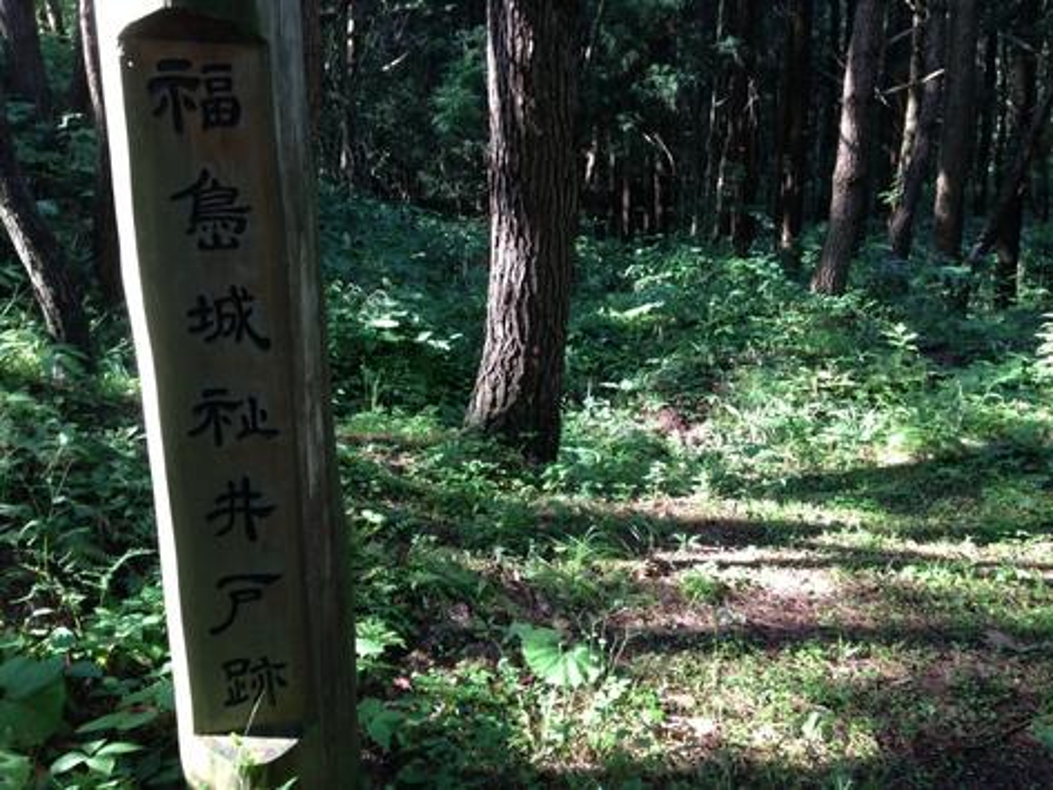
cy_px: 395
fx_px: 1004
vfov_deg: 43.0
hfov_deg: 55.3
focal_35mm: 33
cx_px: 526
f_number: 2.4
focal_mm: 4.13
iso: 50
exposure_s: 1/40
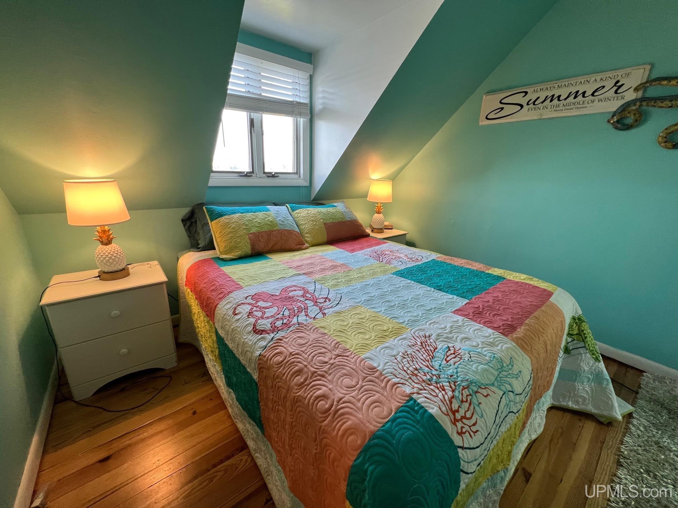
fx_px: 255
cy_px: 254
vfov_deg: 89.9
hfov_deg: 106.2
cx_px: 339
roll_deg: -1.9
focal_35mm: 13
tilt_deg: -17.4
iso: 125
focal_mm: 1.57
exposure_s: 1/60
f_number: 1.8
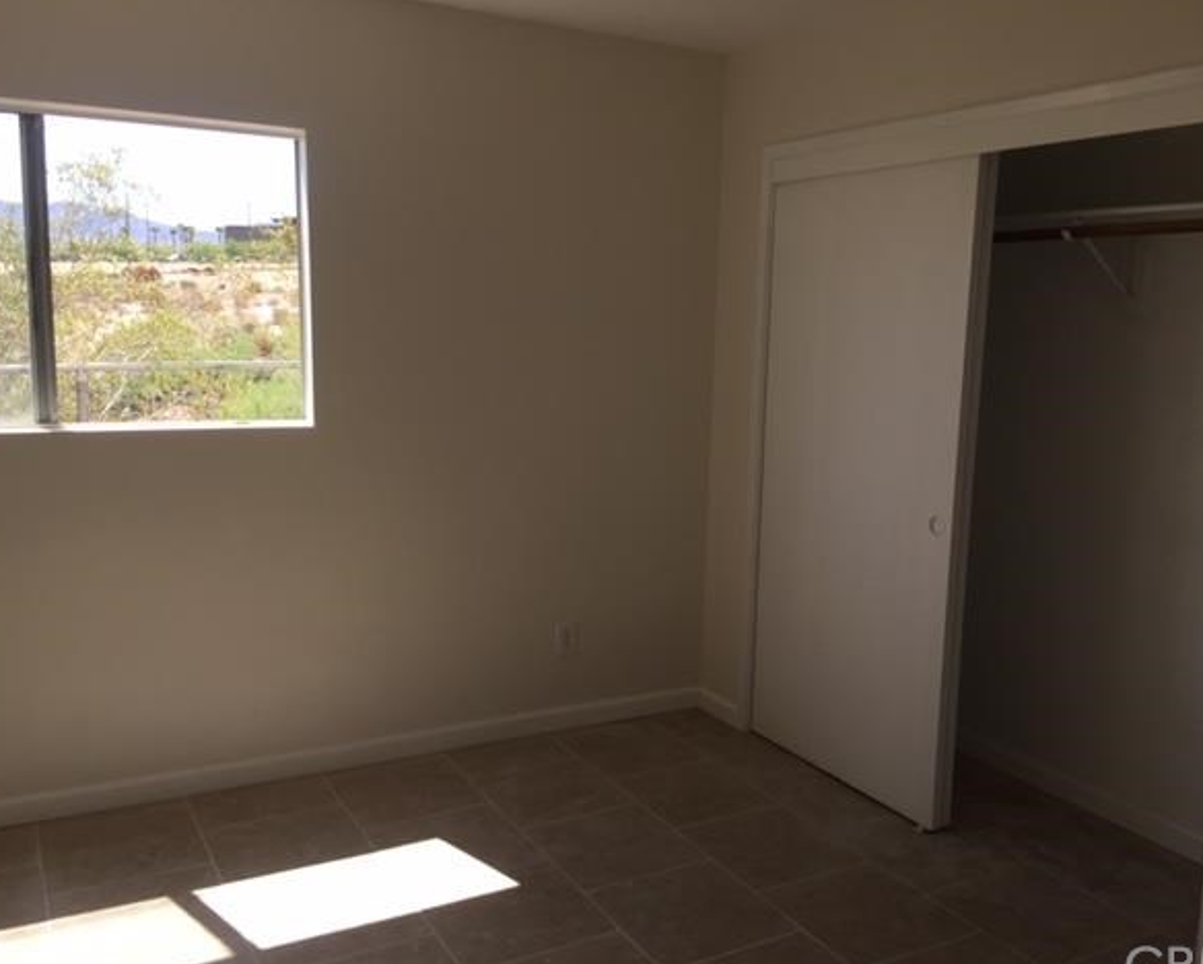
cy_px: 490
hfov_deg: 57.1
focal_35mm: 31
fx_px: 1104
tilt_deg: -7.3
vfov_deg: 47.2
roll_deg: -1.5
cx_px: 632
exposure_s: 1/599
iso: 32
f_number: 2.2
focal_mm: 4.15
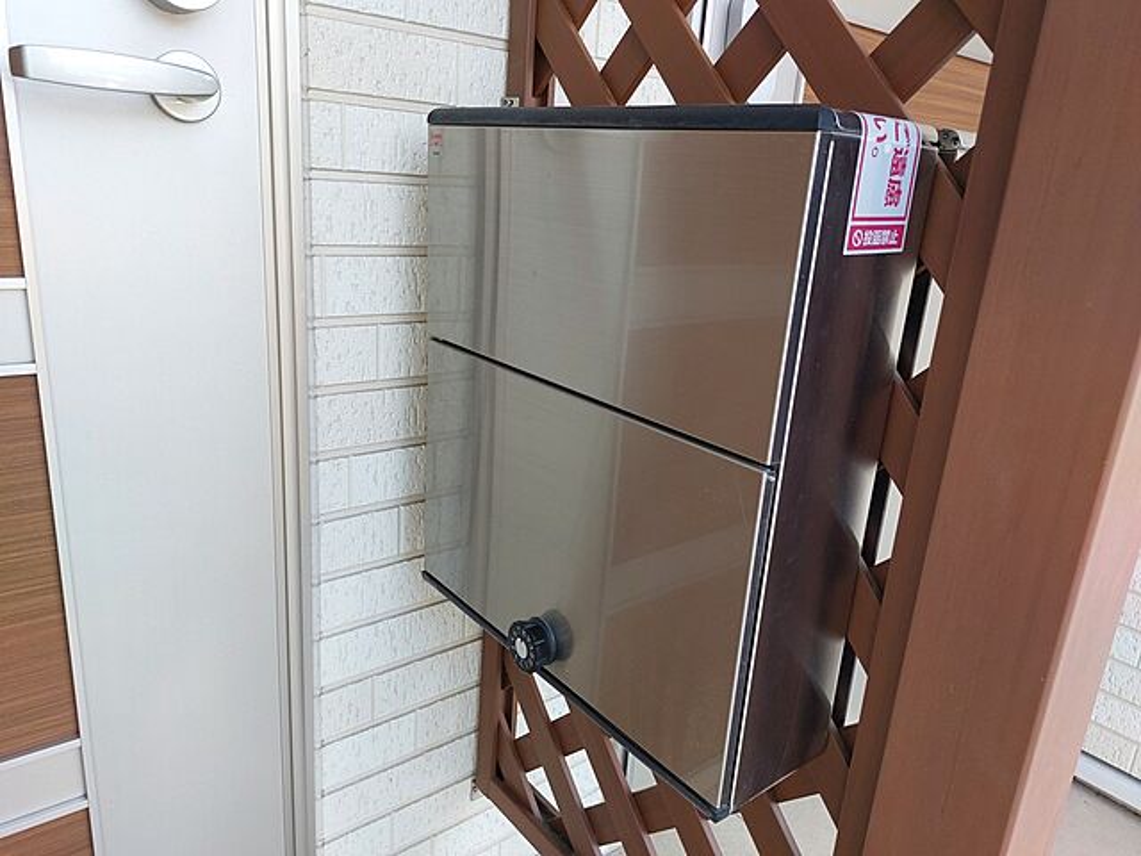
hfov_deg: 71.6
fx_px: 791
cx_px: 570
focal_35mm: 24
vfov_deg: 56.8
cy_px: 428
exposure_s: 1/100
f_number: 1.8
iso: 32
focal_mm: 5.23
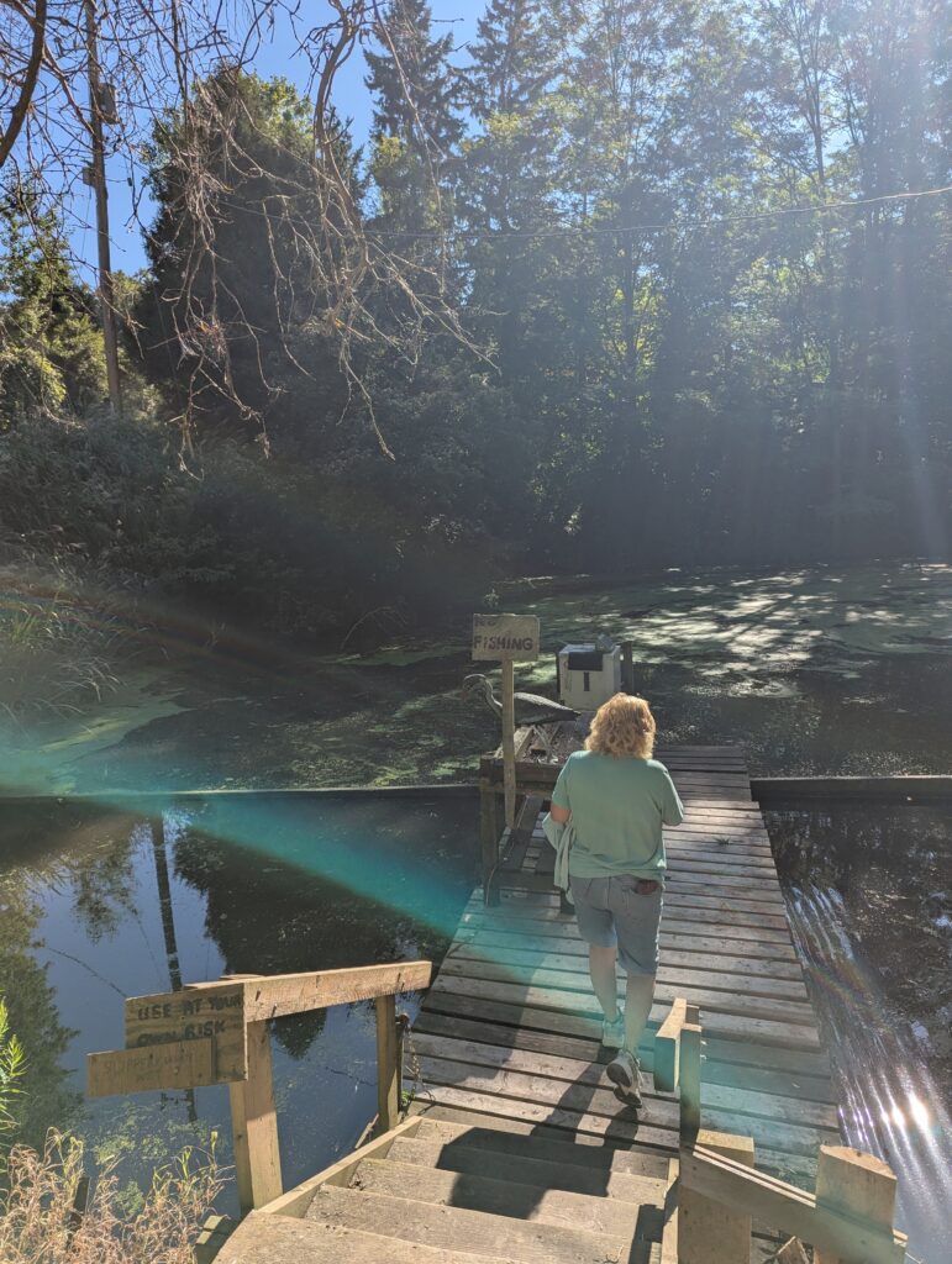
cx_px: 476
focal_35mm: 24
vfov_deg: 71.5
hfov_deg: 56.9
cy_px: 632
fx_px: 878
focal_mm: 6.81
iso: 35
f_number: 1.85
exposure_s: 1/1529
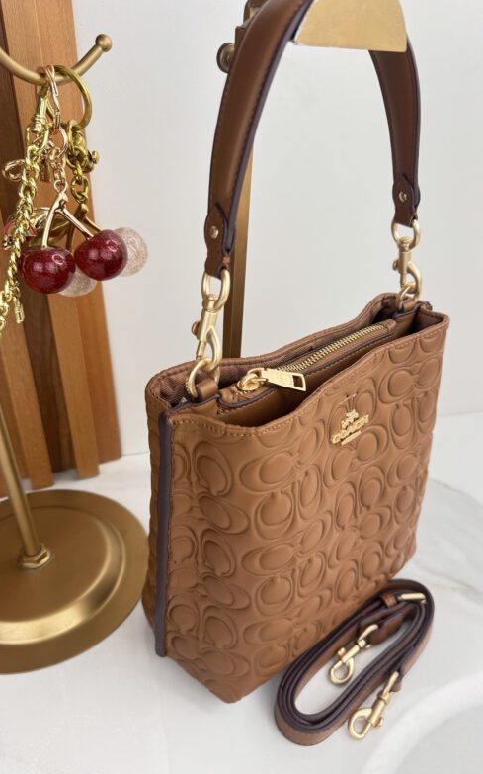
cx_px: 274
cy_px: 387
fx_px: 548
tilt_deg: -34.5
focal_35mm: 26
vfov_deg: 70.4
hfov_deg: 47.5
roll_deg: -3.5
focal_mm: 6.76
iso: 80
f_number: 1.78
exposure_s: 1/290
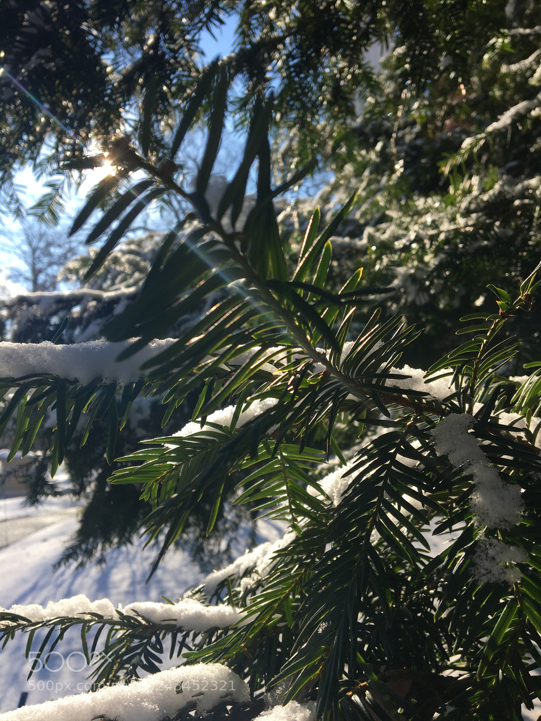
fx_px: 604
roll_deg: +3.1
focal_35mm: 29
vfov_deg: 61.7
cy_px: 360
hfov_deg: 48.2
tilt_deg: +6.2
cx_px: 270
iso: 25
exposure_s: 1/1241
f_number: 2.2
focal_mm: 4.15
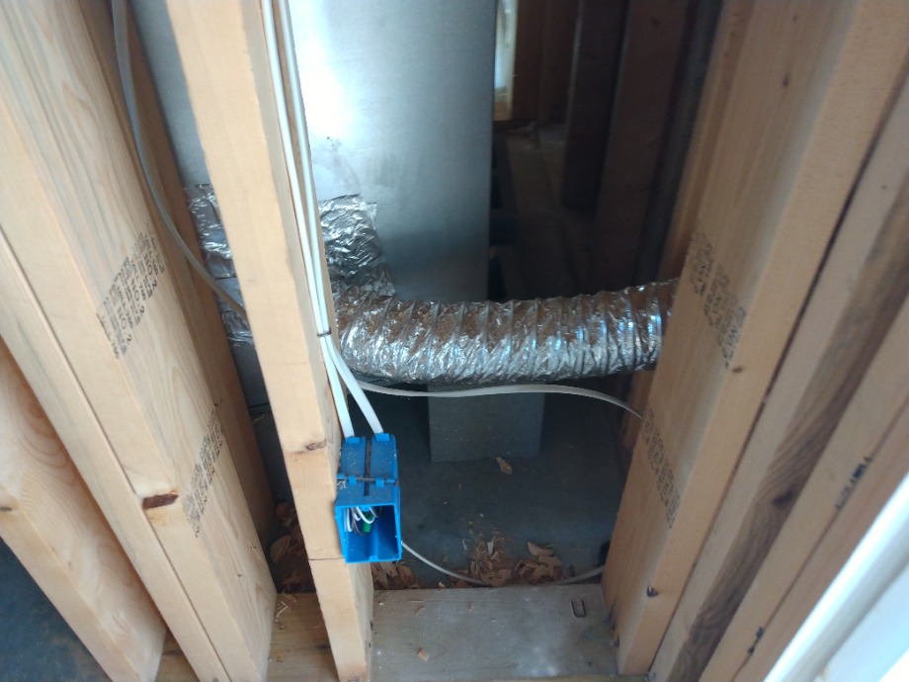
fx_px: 525
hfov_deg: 81.7
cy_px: 341
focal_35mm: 20
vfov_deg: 66.0
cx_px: 454
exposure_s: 1/30
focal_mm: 3.54
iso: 328
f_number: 2
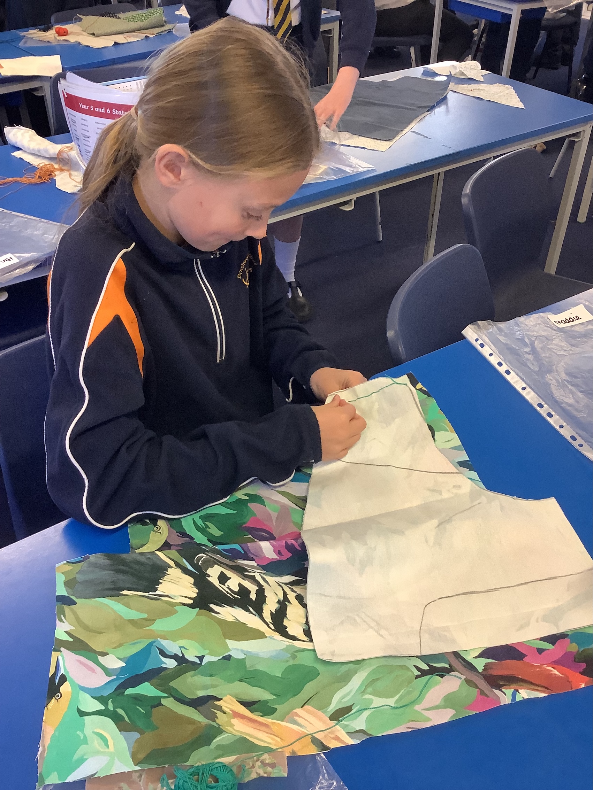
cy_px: 395
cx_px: 296
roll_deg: +0.8
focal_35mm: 31
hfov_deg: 45.4
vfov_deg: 58.4
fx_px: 708
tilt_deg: -39.1
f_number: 2.4
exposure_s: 1/50
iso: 200
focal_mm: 3.3
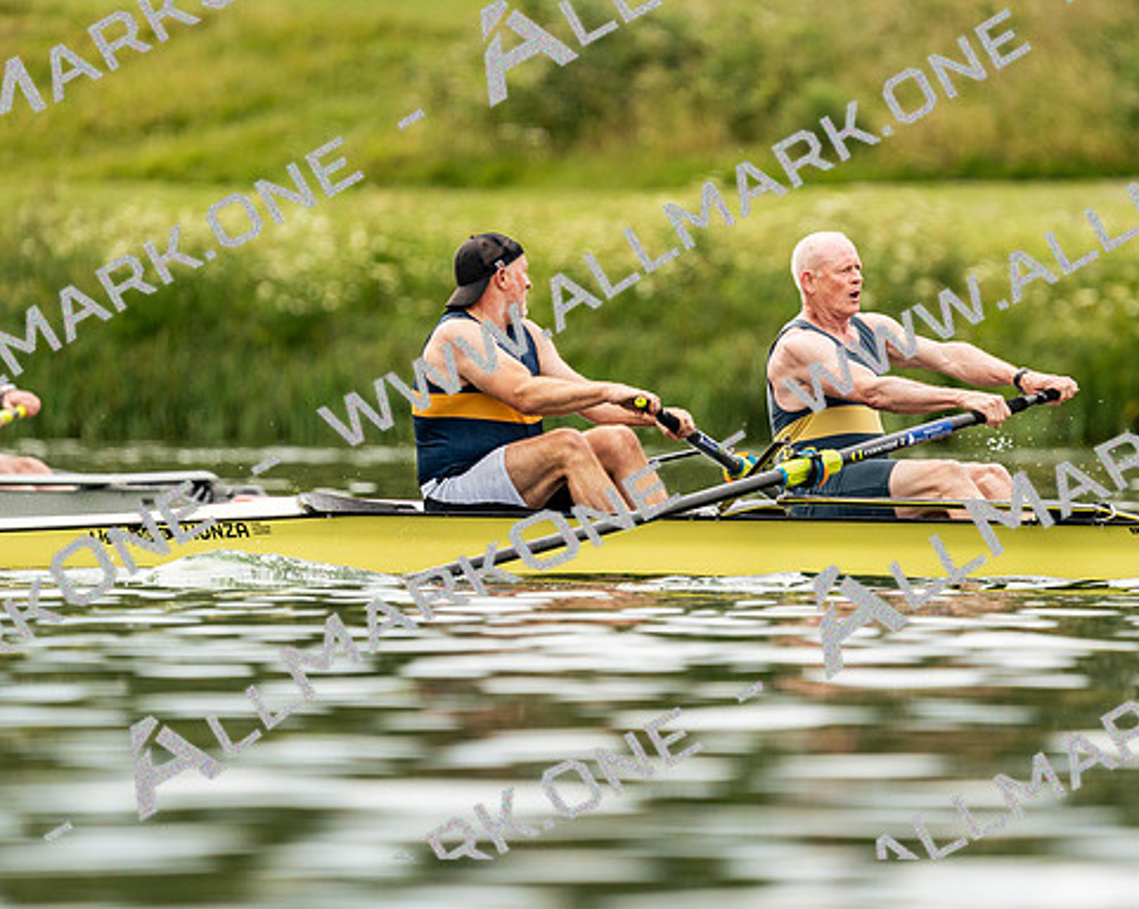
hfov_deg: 3.0
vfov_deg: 2.4
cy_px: 453
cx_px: 611
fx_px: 21793
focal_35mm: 647
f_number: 6.3
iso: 500
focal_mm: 571
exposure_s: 1/2000
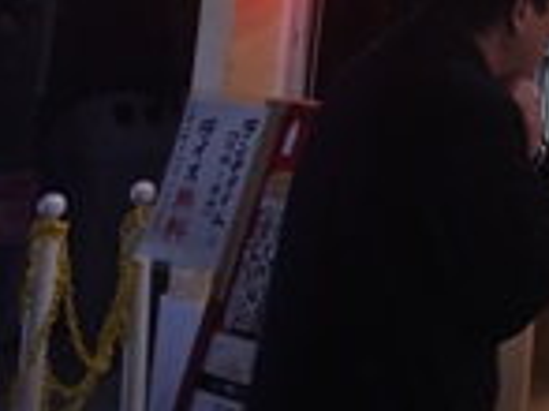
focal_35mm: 79
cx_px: 743
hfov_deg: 21.9
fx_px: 1252
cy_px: -131
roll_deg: -0.8
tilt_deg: +3.8
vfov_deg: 17.4
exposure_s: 1/40
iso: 32
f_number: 2.2
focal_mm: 4.15
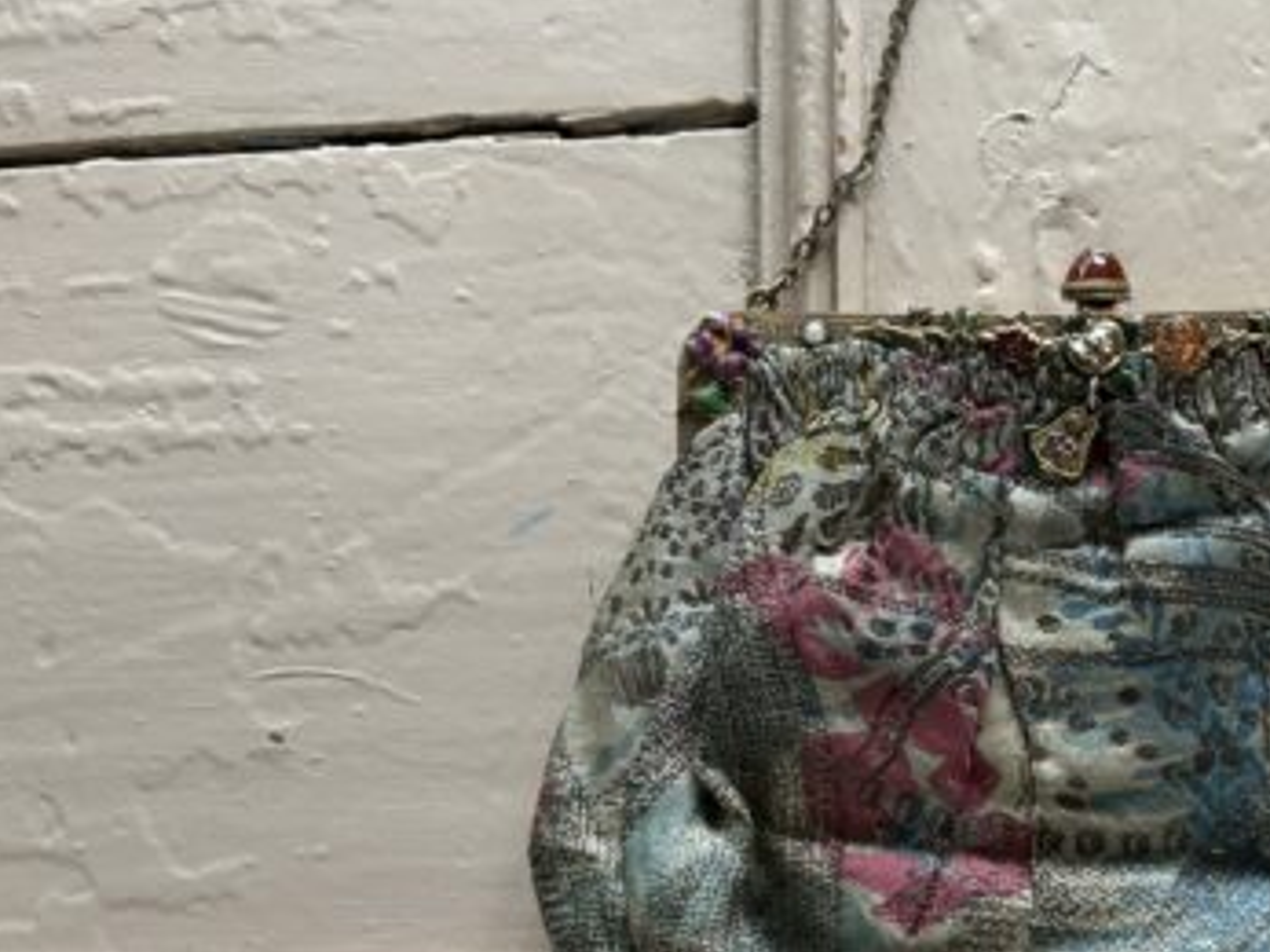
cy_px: 491
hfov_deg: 39.8
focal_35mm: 45
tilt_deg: -84.2
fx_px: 1650
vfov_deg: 32.2
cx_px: 1080
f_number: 1.6
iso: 200
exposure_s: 1/60
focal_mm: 5.96
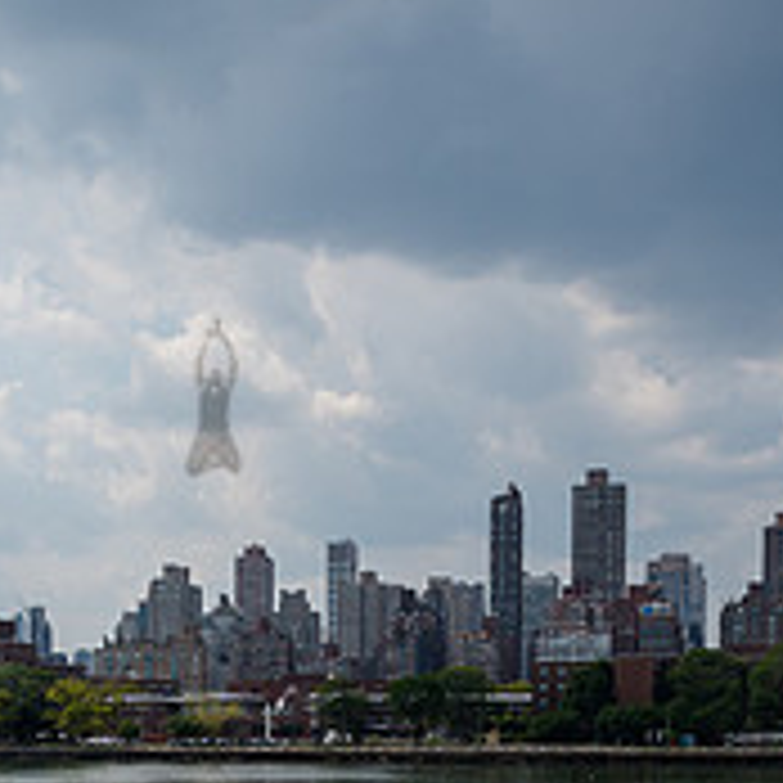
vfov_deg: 24.0
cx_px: 212
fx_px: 1740
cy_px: 830
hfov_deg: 25.1
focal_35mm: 68
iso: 100
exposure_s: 1/320
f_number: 10
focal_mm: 24
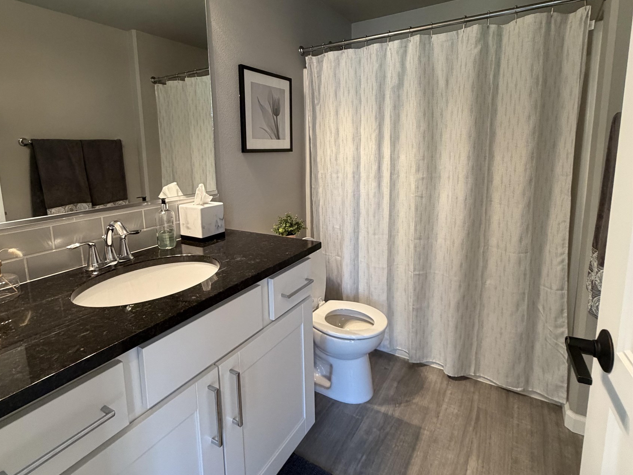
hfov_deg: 84.7
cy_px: 202
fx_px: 347
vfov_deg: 68.3
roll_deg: +0.7
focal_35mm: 19
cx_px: 311
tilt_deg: -9.6
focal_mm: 2.22
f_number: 2.2
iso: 320
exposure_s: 1/60
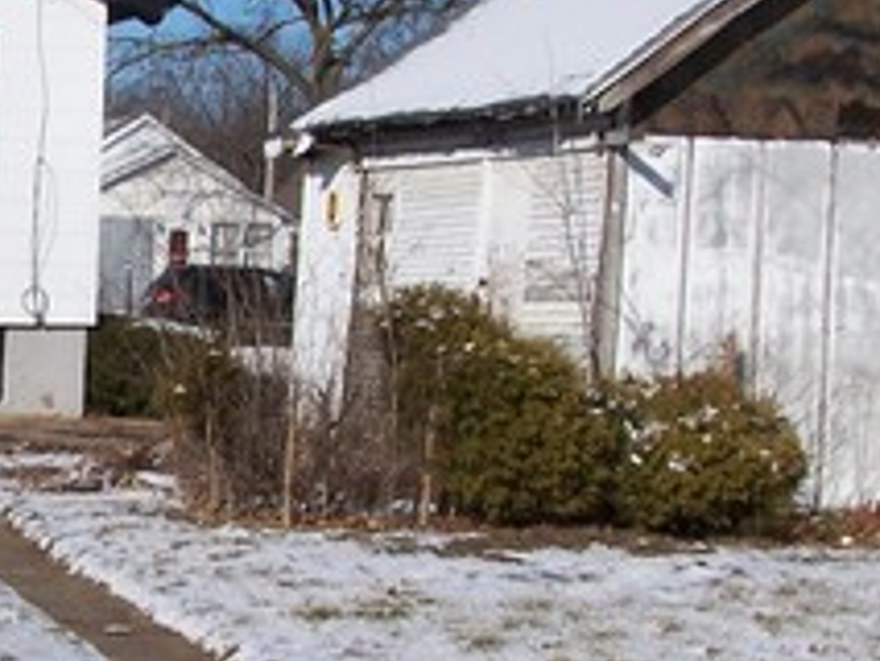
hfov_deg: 16.8
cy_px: 405
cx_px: -45
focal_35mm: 114
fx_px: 2900
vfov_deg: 13.0
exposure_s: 1/800
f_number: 5.6
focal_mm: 6.3
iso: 80
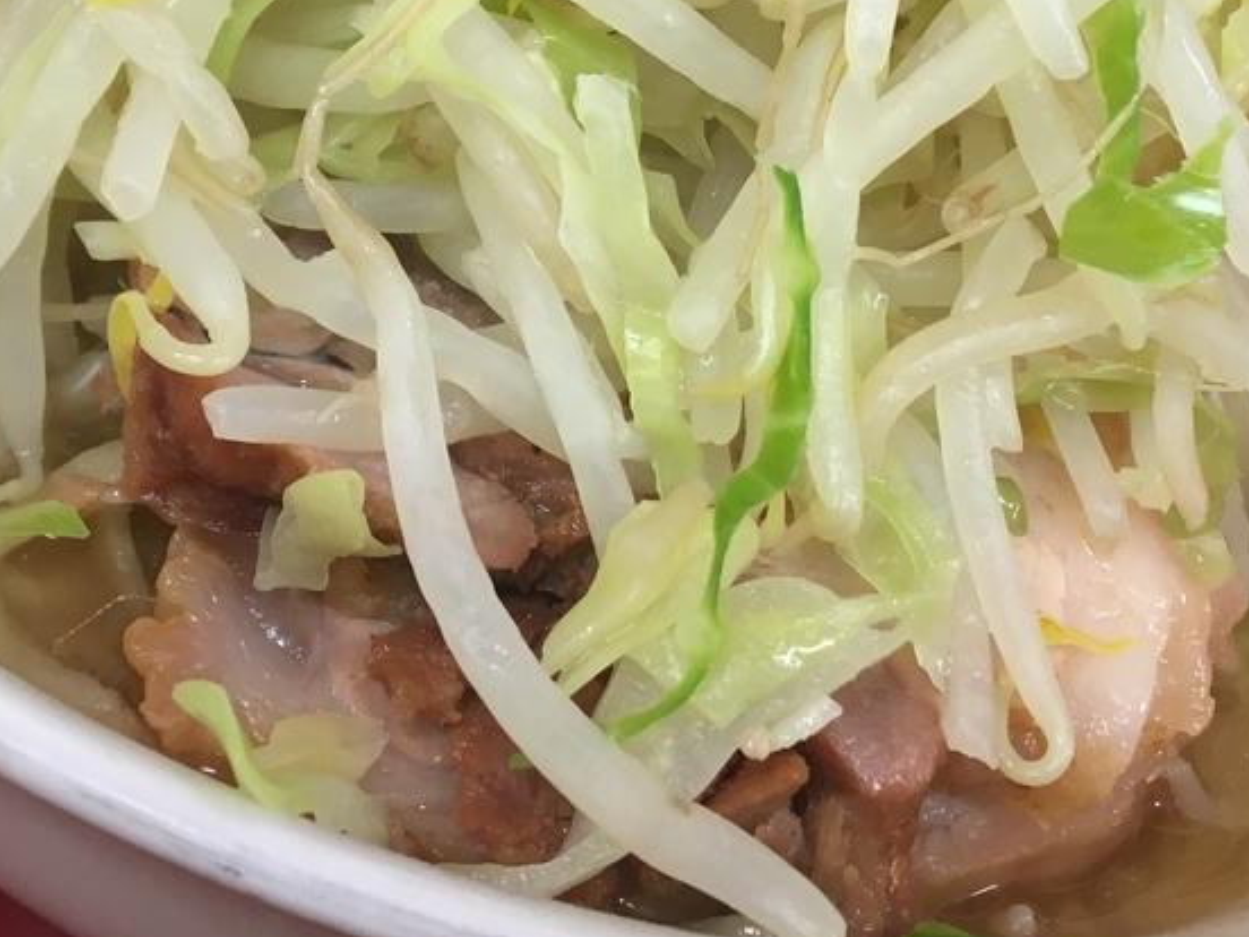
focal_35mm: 63
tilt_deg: -30.9
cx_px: 588
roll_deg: -21.2
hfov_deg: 30.7
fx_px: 2273
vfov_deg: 22.8
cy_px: 143
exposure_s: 1/30
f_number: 2.2
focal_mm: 4.15
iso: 64
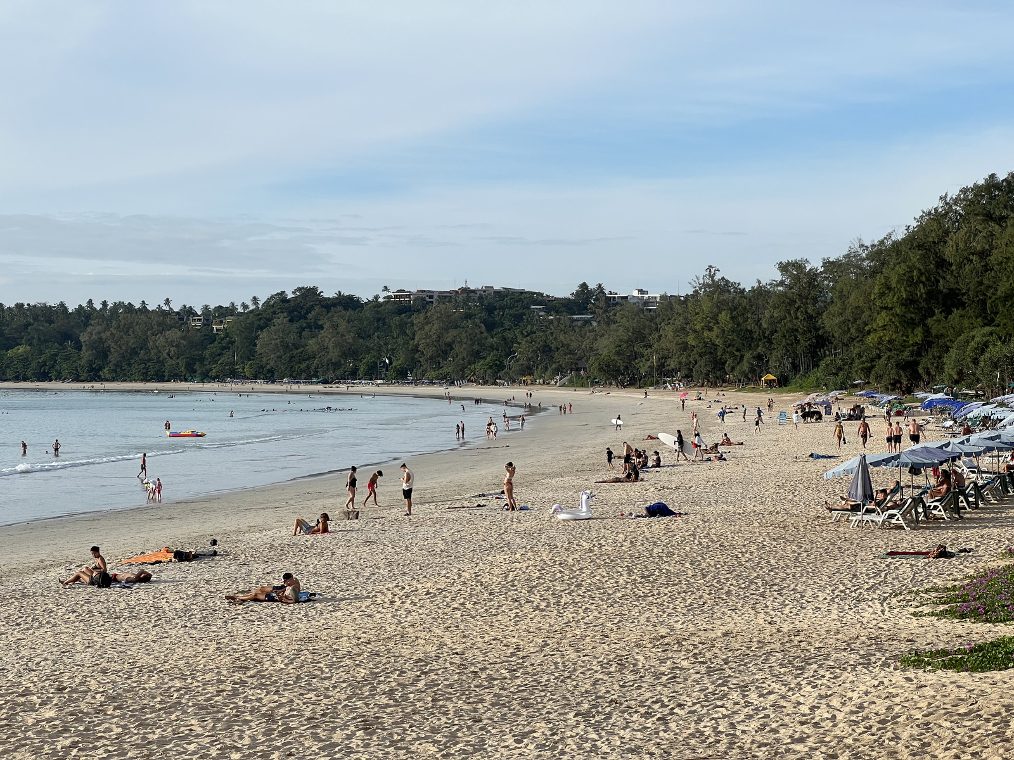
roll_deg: +0.0
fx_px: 2256
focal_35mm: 77
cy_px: 380
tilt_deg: -0.1
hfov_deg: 25.3
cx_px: 507
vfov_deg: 19.1
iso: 32
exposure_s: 1/1054
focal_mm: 9
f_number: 2.8
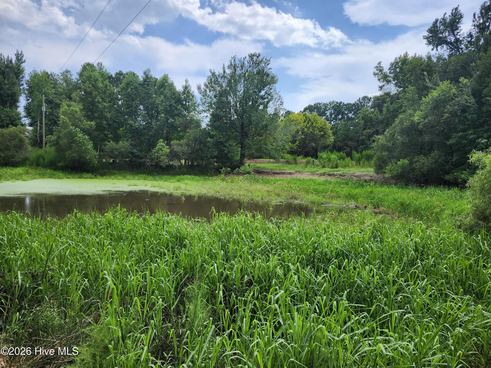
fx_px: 326
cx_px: 246
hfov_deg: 73.9
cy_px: 184
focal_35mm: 23
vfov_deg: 58.9
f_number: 1.8
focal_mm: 5.54
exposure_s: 1/1410
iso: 25
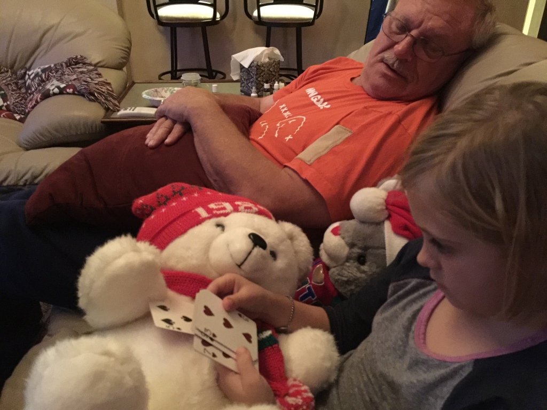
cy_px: 205
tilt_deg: -26.8
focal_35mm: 29
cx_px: 274
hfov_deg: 61.7
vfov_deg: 48.2
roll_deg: -0.3
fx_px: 458
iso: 500
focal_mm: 4.15
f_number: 2.2
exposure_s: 1/4
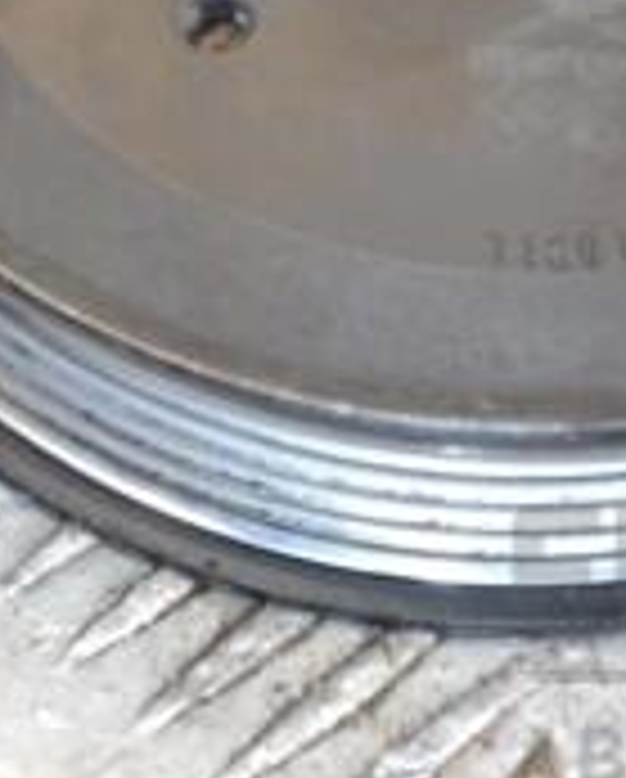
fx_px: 10348
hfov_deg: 3.5
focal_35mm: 448
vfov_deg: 4.3
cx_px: 428
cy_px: -27
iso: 800
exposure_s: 1/100
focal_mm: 92
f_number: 5.6
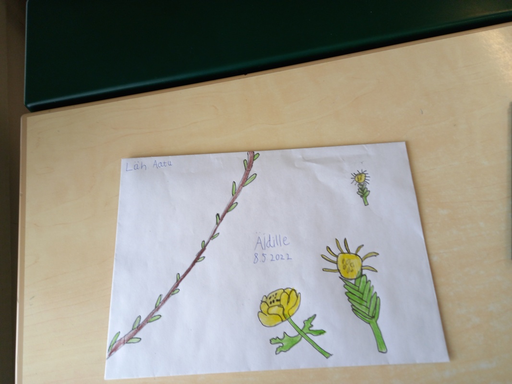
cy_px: 192
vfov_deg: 54.9
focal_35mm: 25
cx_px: 256
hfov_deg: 69.4
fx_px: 370
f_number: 2
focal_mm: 4.6
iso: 64
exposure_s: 1/60
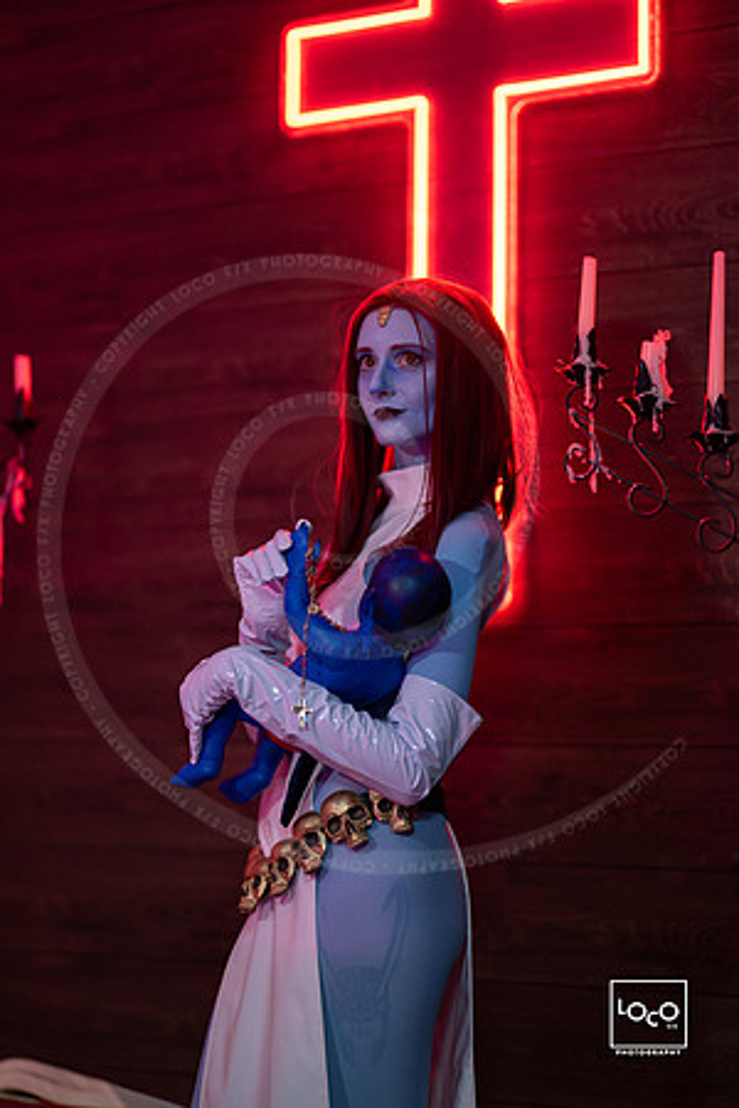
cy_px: 554
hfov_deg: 16.1
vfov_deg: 23.9
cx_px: 370
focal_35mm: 85
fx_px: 2617
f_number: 1.2
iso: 1000
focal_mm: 85
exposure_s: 1/250
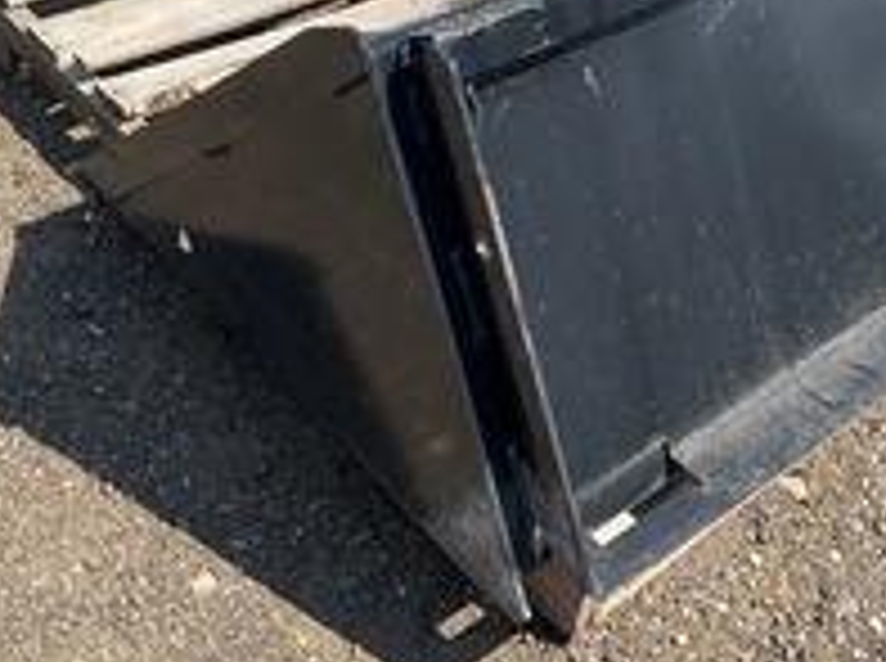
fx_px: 1507
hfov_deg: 32.2
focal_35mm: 59
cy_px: 171
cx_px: 657
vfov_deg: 24.5
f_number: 1.8
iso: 25
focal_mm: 3
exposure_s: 1/1035
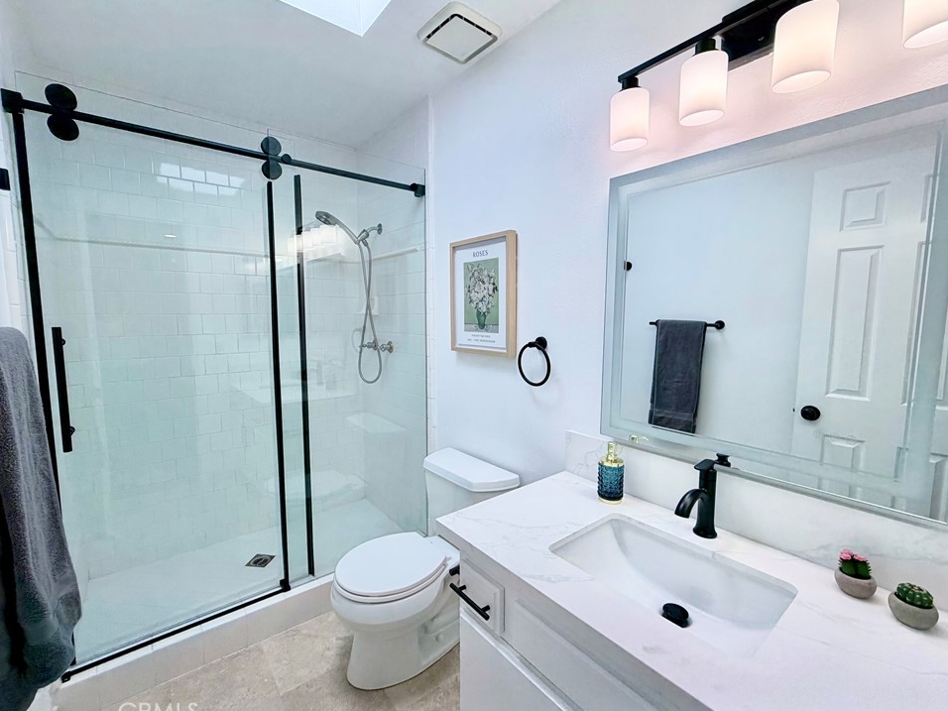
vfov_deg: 81.7
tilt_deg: -5.0
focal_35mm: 15
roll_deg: +0.5
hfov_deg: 98.2
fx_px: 411
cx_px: 477
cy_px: 345
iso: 40
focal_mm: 2.22
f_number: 2.2
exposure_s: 1/217
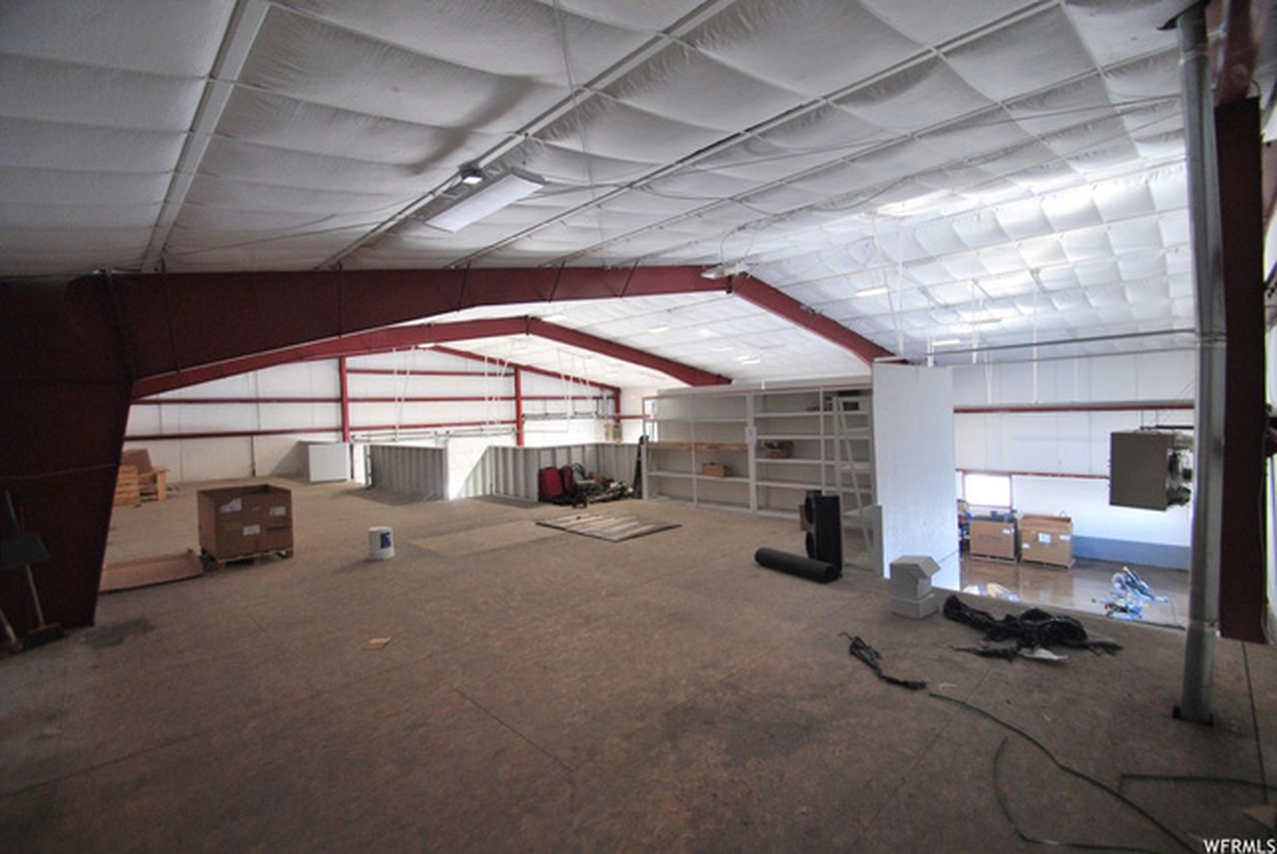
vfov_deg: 77.4
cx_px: 638
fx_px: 533
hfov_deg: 100.3
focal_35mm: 15
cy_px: 427
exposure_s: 1/60
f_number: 3.5
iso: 320
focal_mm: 10
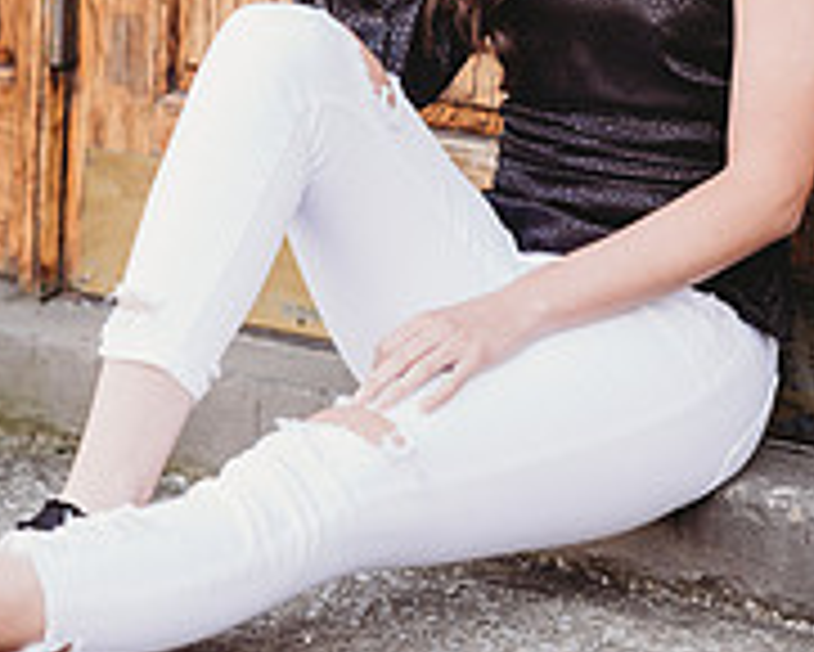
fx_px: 4773
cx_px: 567
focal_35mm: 198
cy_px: -171
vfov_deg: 7.7
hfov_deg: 9.7
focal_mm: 85
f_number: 2.5
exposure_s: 1/250
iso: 200
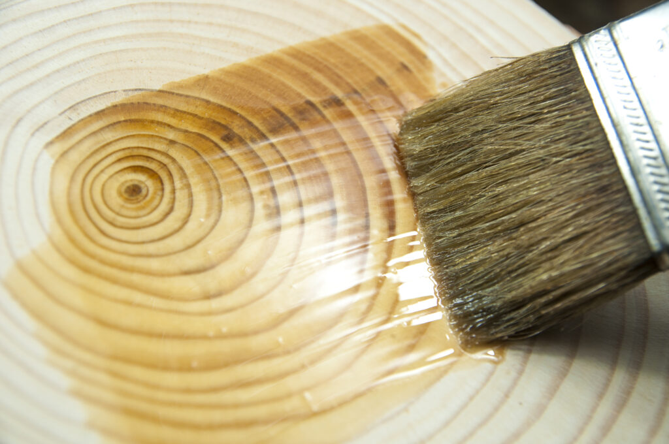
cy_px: 222
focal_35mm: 51
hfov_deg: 38.9
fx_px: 947
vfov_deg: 26.4
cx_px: 334
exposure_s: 1/200
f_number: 4
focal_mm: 34
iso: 125
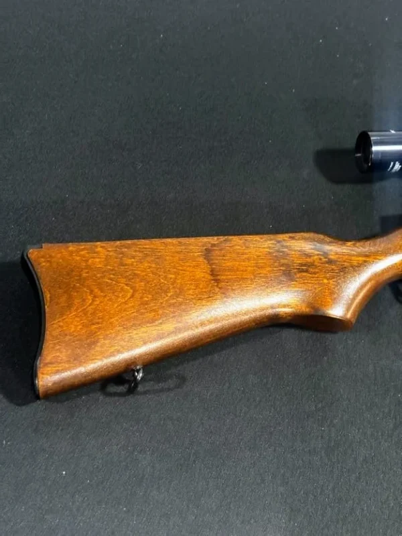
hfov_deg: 28.0
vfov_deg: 36.8
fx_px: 805
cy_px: 268
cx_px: 201
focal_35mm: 52
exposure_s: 1/30
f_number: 1.6
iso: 400
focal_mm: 5.96
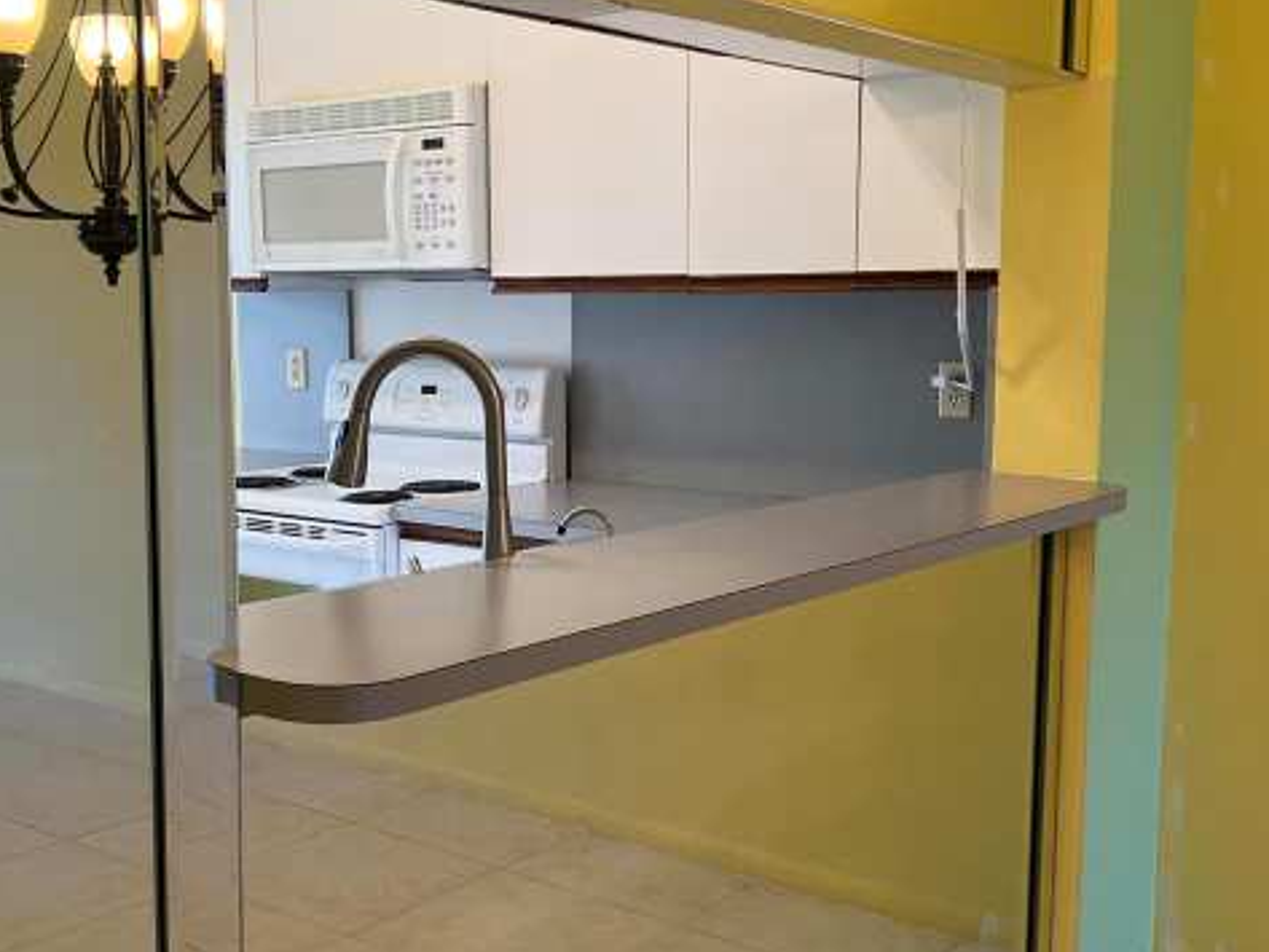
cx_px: 550
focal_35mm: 44
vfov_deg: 32.9
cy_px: 477
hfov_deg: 42.8
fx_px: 1613
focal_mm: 5.7
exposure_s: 1/120
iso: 100
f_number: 1.5
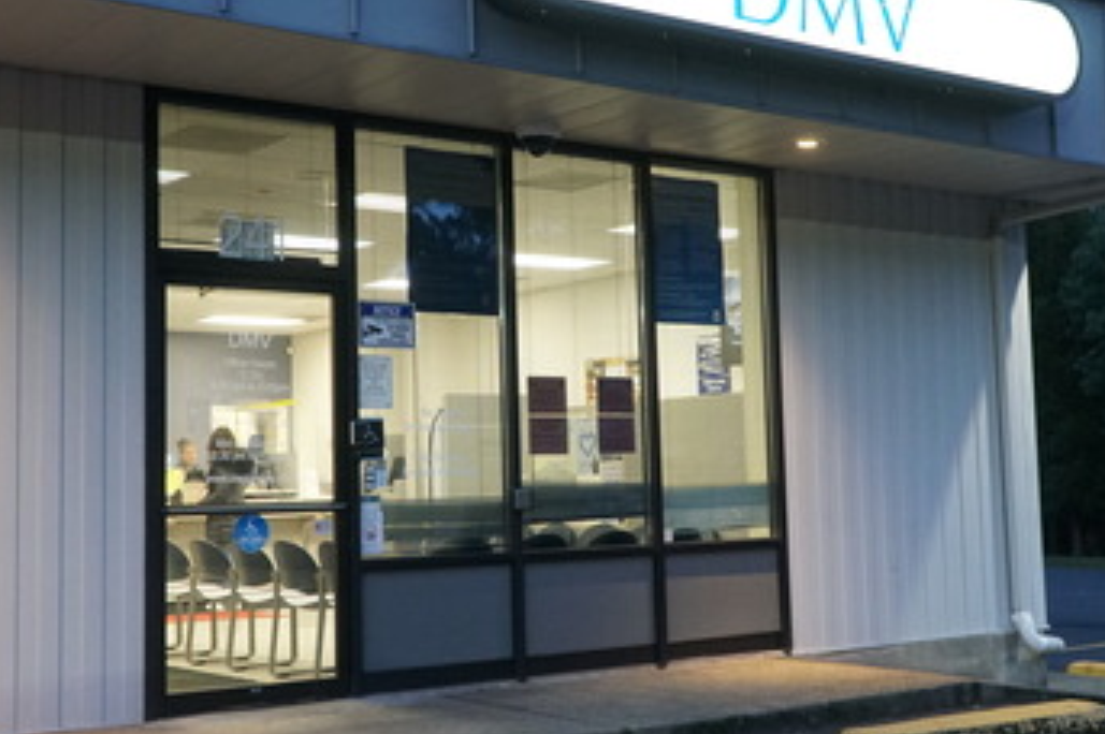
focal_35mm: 49
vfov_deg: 27.5
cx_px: 496
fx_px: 1503
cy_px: 340
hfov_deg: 40.3
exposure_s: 1/60
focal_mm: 20
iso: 2500
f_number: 4
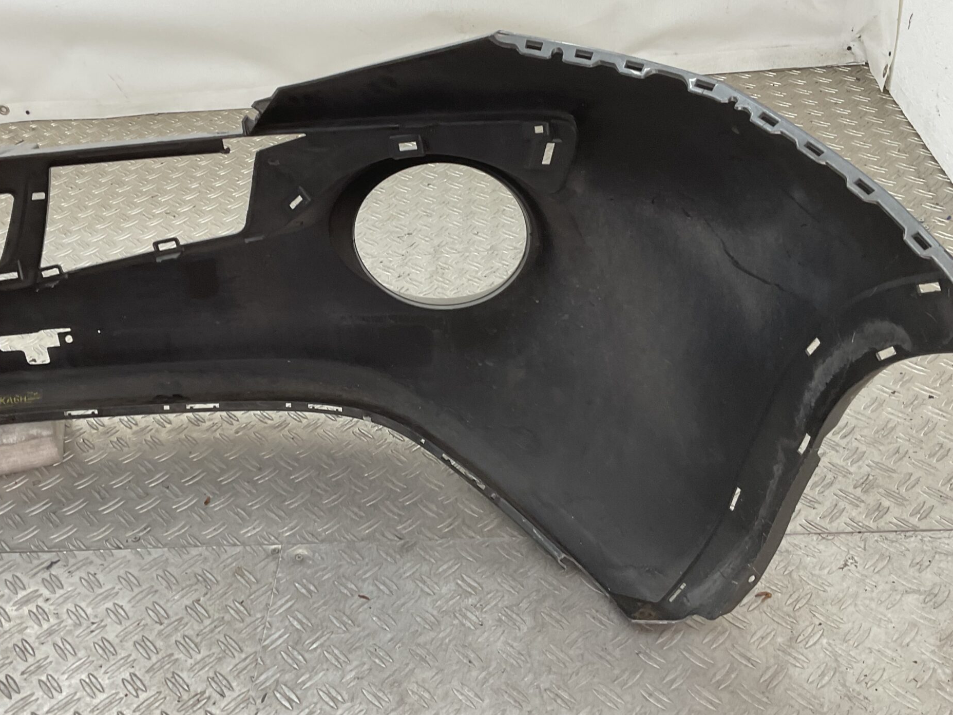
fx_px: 1101
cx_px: 387
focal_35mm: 40
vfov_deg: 35.9
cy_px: 320
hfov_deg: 46.6
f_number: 1.8
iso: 32
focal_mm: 3
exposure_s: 1/100
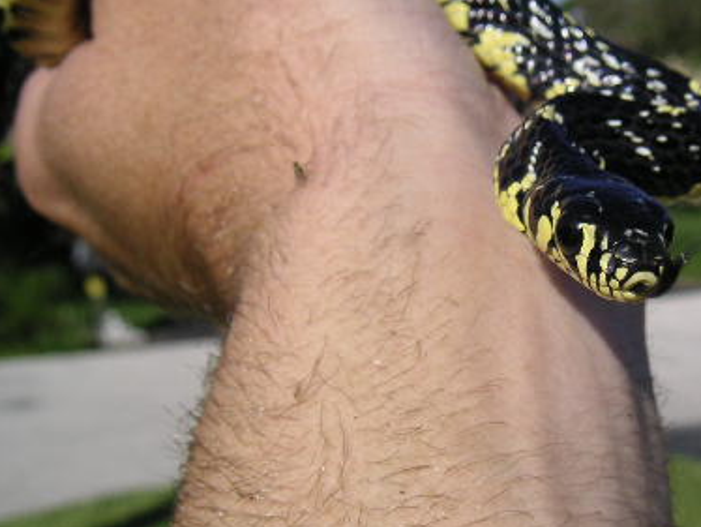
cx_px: 534
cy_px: 191
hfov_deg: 29.3
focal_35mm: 65
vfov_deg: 22.5
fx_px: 1317
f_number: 6.7
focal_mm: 6
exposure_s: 1/250
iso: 50
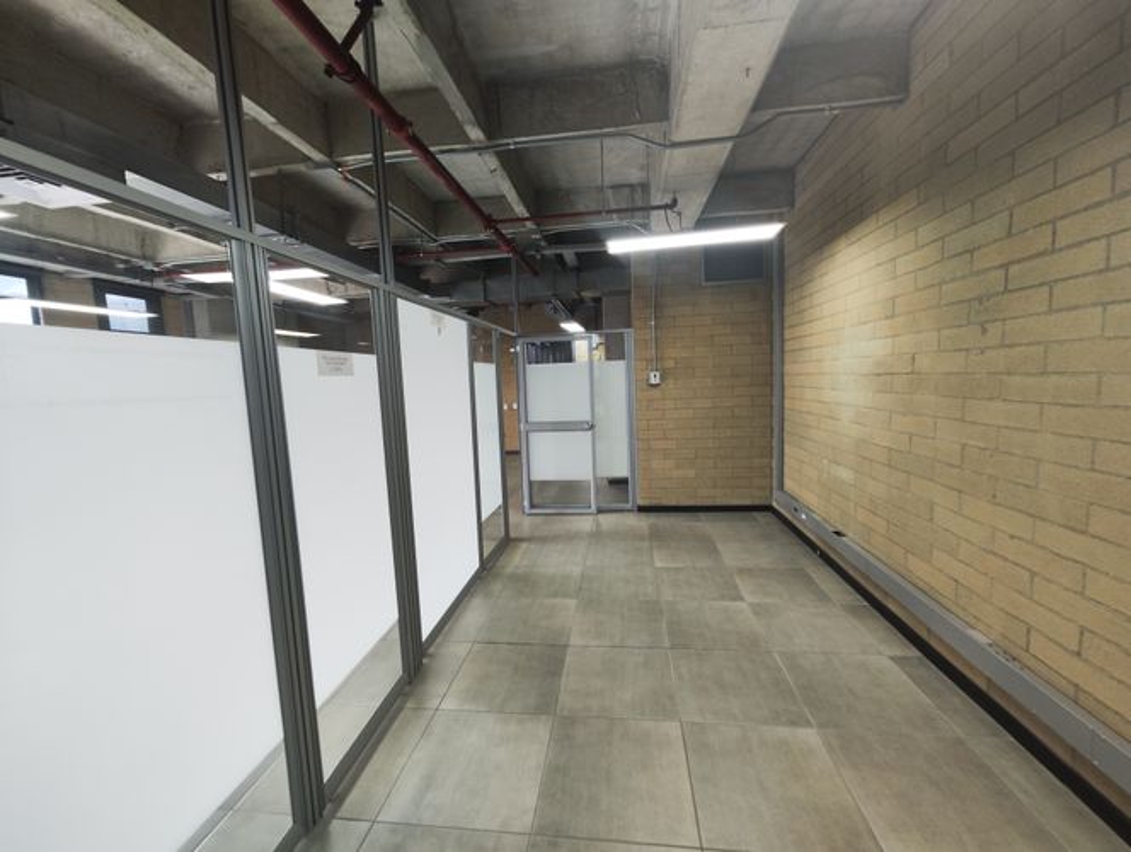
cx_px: 566
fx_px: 458
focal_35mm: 14
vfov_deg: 85.8
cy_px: 426
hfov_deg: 102.0
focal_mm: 2.16
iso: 200
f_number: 2.2
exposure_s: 1/30
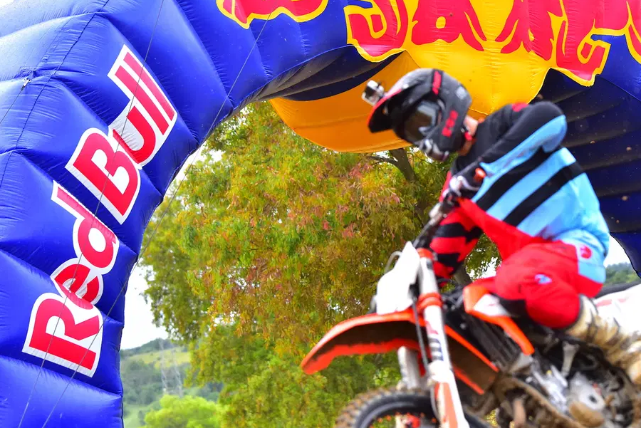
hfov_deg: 14.6
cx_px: 427
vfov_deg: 9.8
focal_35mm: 140
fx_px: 2494
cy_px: 230
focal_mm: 105
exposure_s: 1/2000
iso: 1000
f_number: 4.5
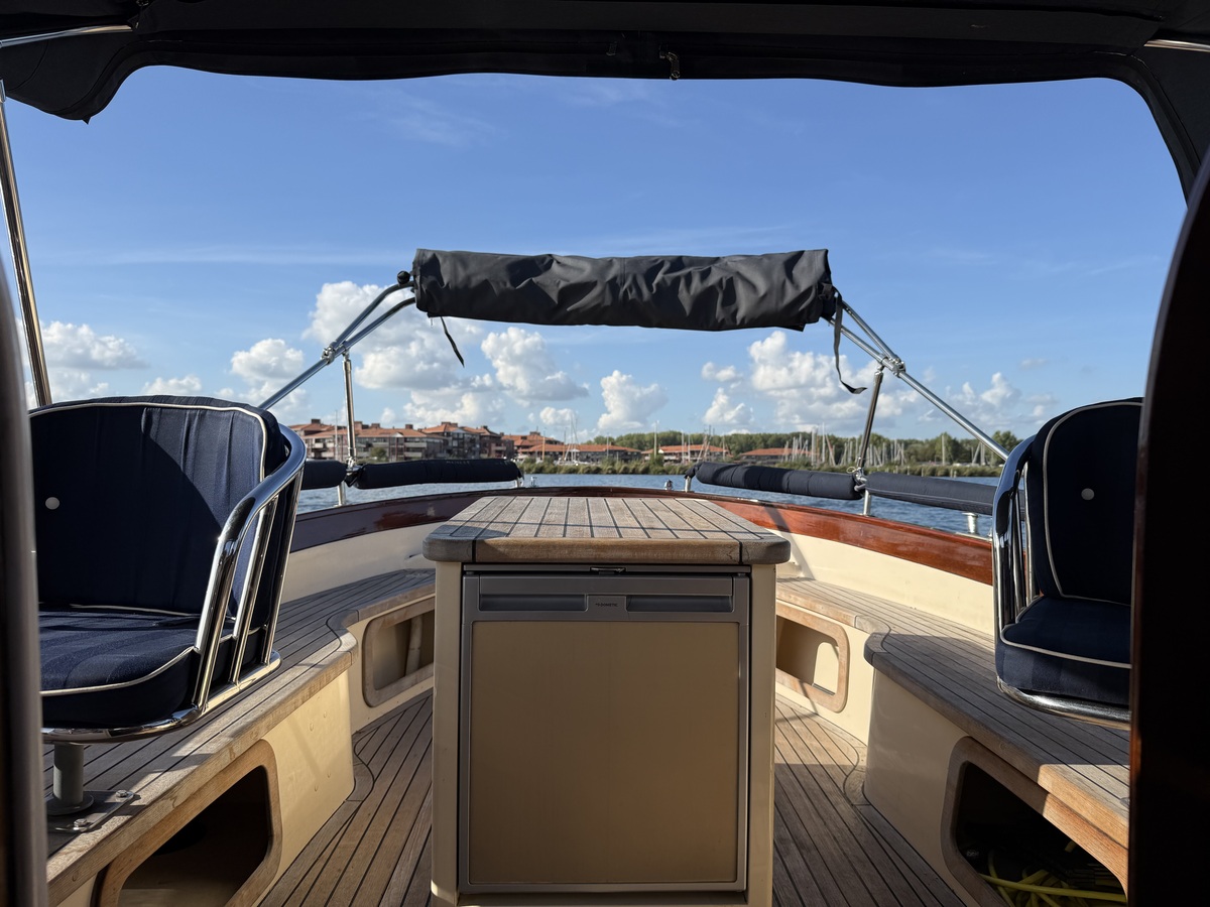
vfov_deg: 56.8
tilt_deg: +1.3
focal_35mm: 24
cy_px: 454
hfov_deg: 71.6
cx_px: 605
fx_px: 839
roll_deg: -0.3
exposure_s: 1/4975
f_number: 1.78
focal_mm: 6.76
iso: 80
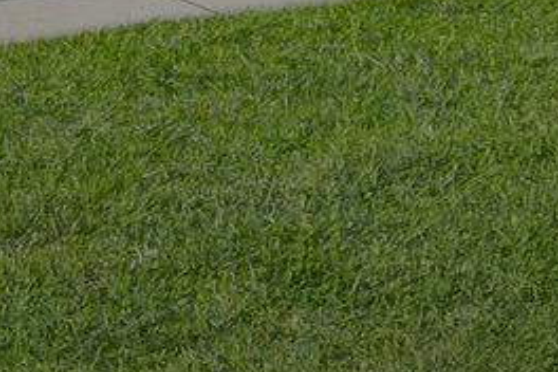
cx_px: 349
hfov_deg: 16.5
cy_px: -392
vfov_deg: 10.2
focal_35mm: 124
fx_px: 1922
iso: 320
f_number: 9
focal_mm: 16
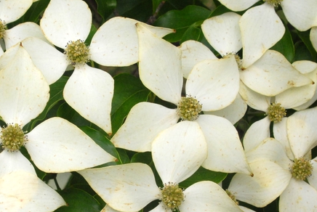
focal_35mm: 123
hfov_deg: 16.6
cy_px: 147
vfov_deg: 11.1
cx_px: 111
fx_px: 1086
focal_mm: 35
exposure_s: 1/350
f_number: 10
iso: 400
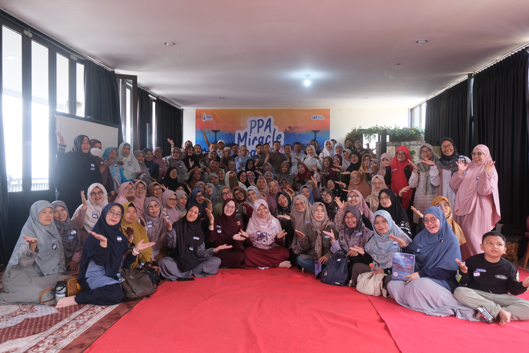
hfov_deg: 63.7
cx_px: 264
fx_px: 426
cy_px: 176
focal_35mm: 29
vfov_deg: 45.0
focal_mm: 19.2
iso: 320
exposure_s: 1/50
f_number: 3.8
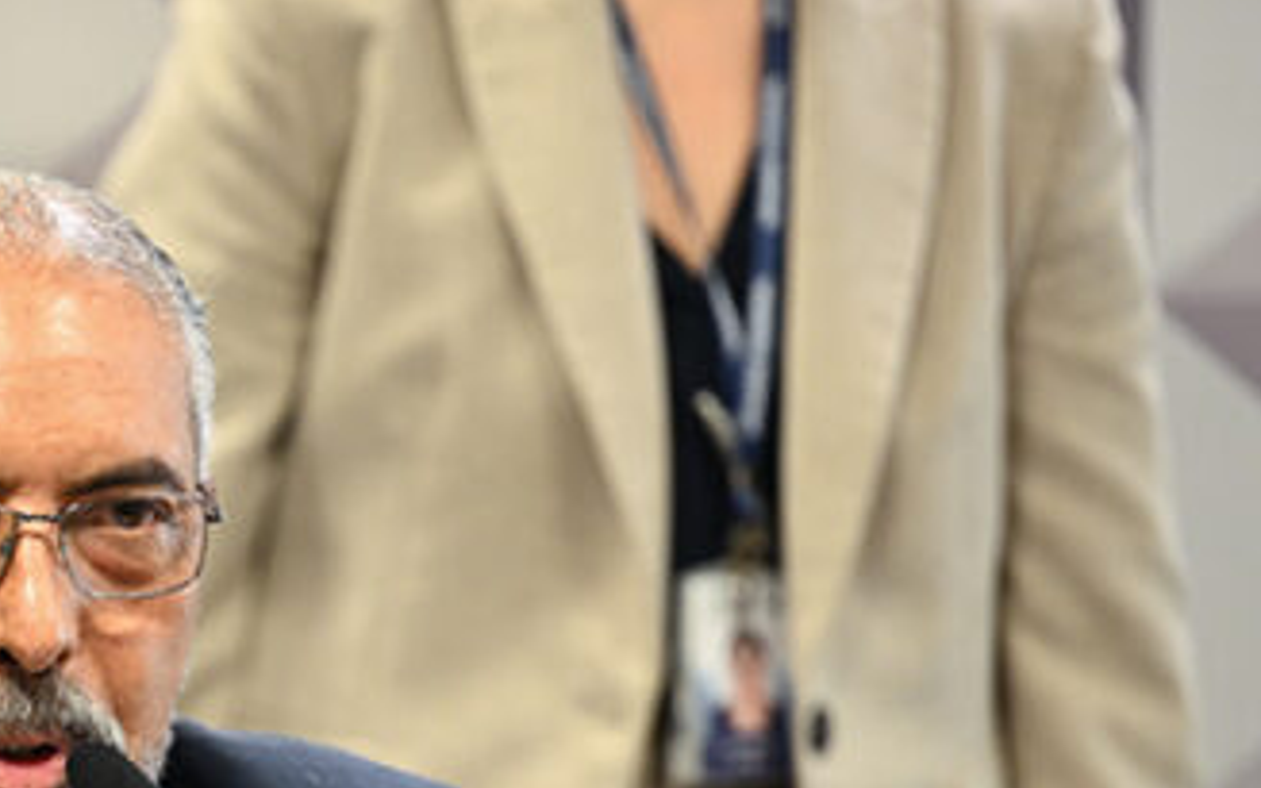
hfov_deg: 4.4
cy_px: 848
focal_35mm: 476
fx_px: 16358
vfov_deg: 2.8
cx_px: 123
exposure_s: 1/125
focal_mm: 200
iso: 1600
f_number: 2.8
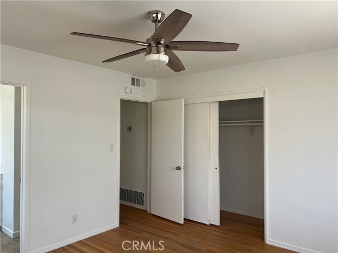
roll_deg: -0.5
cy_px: 126
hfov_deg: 67.3
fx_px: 254
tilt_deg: +3.1
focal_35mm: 26
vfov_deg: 53.1
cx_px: 169
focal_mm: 5.7
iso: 125
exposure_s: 1/121
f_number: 1.5
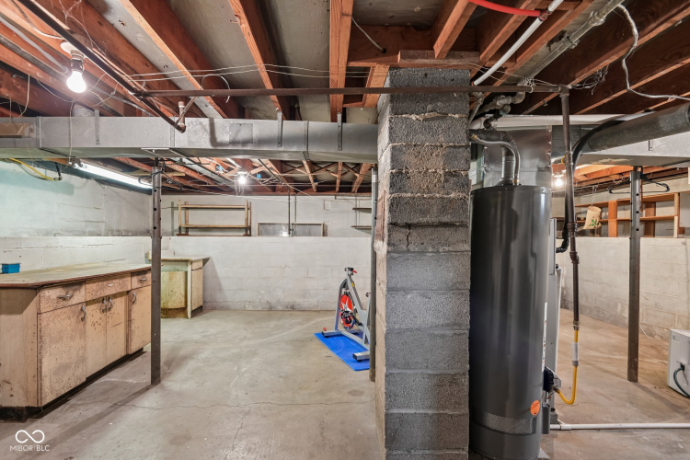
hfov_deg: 96.7
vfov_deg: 73.7
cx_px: 345
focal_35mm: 16
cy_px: 230
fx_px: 307
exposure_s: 1/3.33
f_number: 8
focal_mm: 16
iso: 400
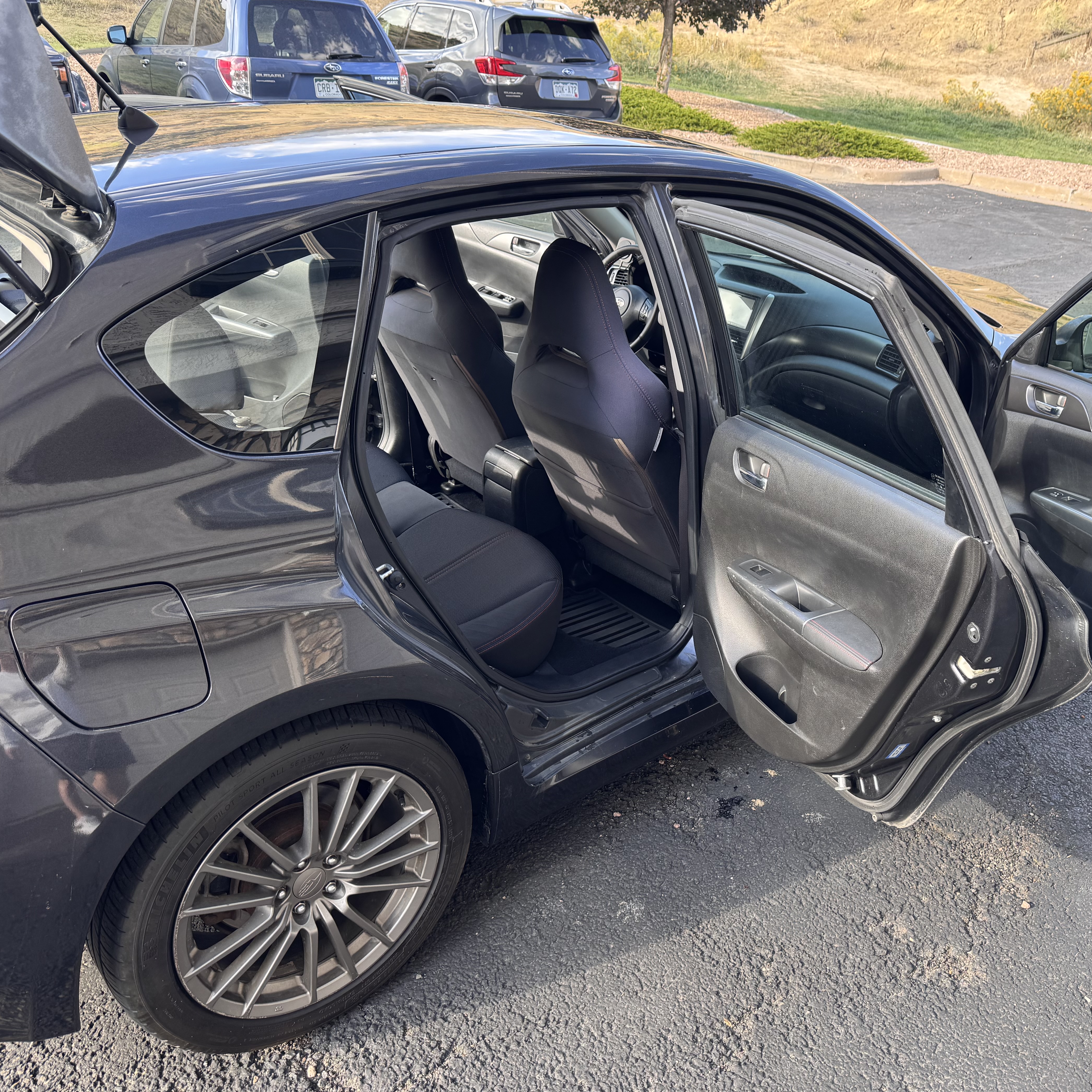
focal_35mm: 29
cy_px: 550
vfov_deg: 55.6
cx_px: 667
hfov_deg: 55.1
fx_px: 1035
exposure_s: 1/167
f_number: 1.78
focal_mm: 6.76
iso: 80
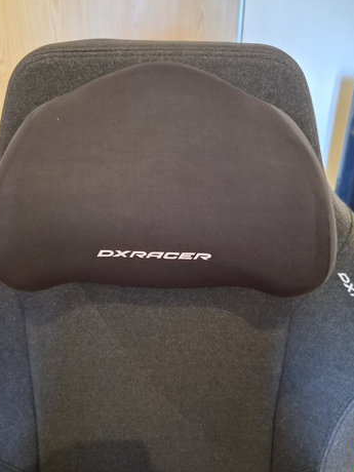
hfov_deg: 46.8
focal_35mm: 30
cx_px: 165
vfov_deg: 59.8
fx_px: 409
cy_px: 264
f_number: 1.8
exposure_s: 1/50
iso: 1600
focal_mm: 5.4
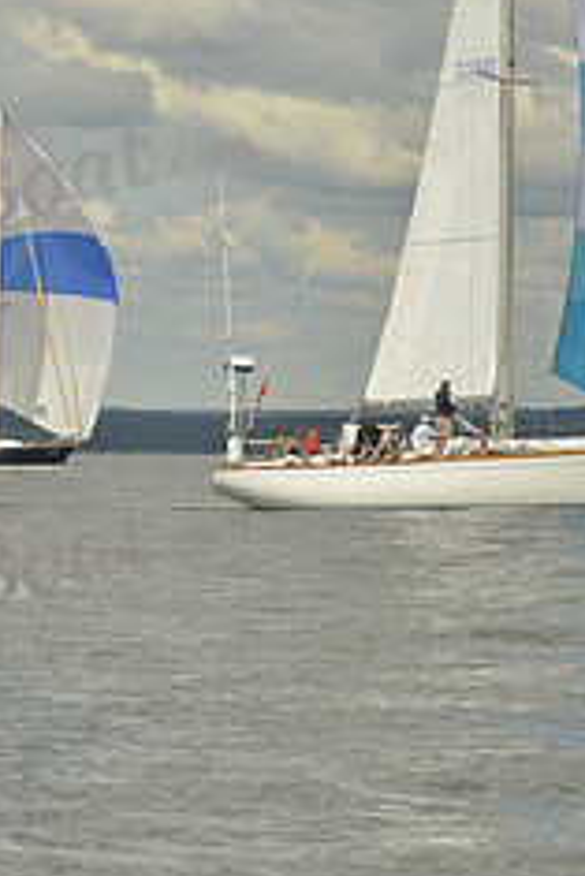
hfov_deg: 5.9
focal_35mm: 234
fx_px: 5695
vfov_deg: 8.7
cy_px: -45
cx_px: 445
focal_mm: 95
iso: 200
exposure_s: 1/1000
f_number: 8
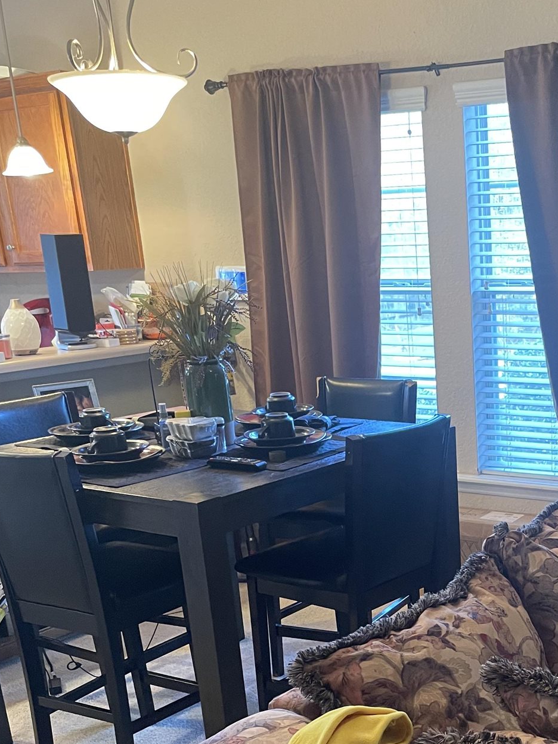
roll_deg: +2.4
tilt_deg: -19.5
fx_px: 1032
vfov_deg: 37.9
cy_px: 617
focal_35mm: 48
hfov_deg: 29.0
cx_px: 506
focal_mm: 4.2
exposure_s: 1/40
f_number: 1.6
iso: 400
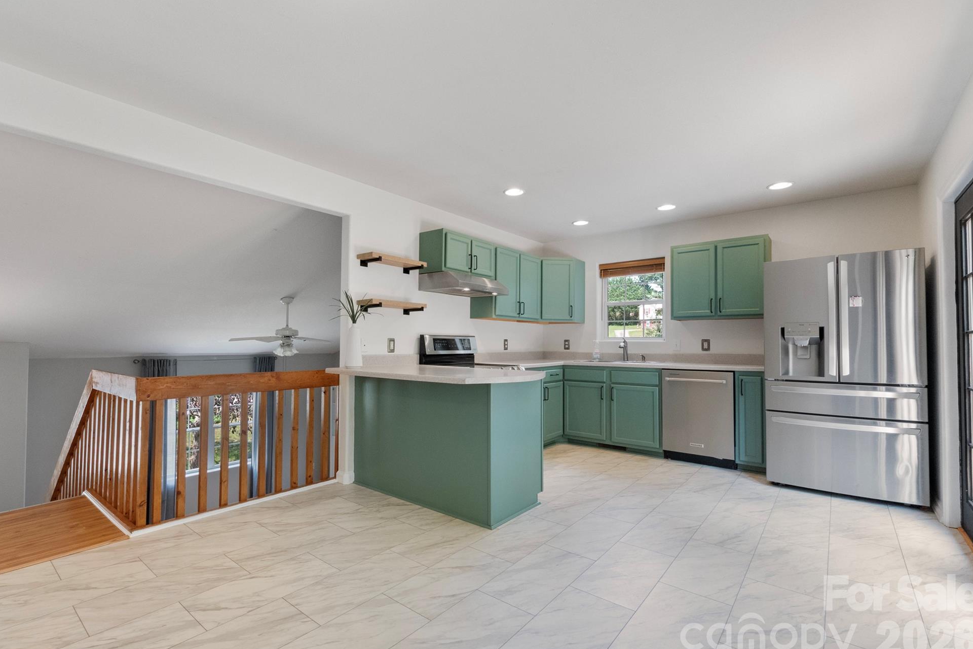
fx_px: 432
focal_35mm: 16
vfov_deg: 73.7
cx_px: 466
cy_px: 329
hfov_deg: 96.7
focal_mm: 10
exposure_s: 1/6
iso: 800
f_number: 8
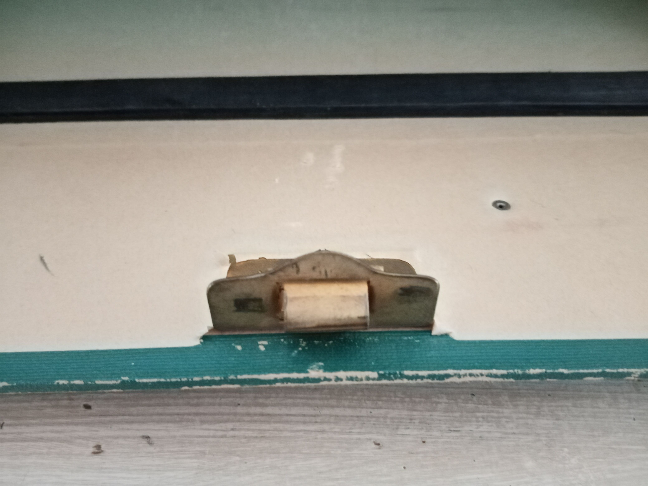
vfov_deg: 53.1
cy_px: 243
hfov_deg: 67.3
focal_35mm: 26
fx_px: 487
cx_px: 324
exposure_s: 1/14.3
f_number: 1.8
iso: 1700
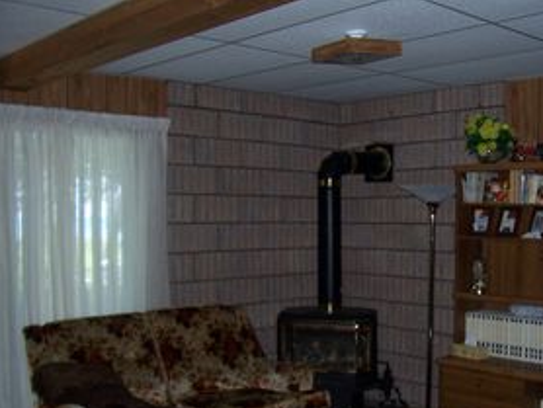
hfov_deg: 41.6
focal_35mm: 45
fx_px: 706
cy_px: 267
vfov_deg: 32.0
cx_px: 355
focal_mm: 5.6
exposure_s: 1/60
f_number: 2.7
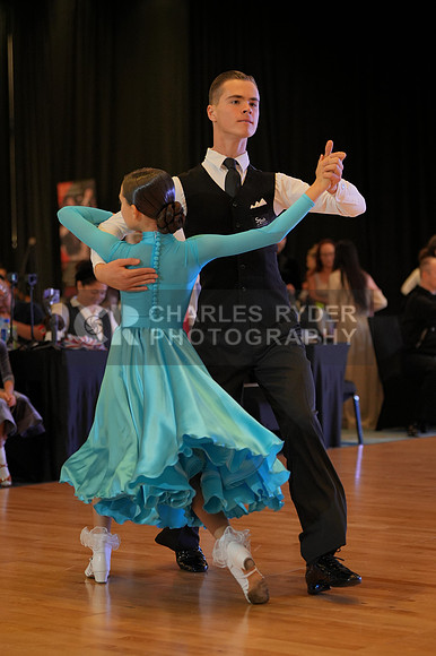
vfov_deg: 28.9
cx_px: 218
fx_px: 1273
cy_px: 328
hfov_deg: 19.4
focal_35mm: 70
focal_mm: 70
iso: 1000
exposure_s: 1/400
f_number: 2.8
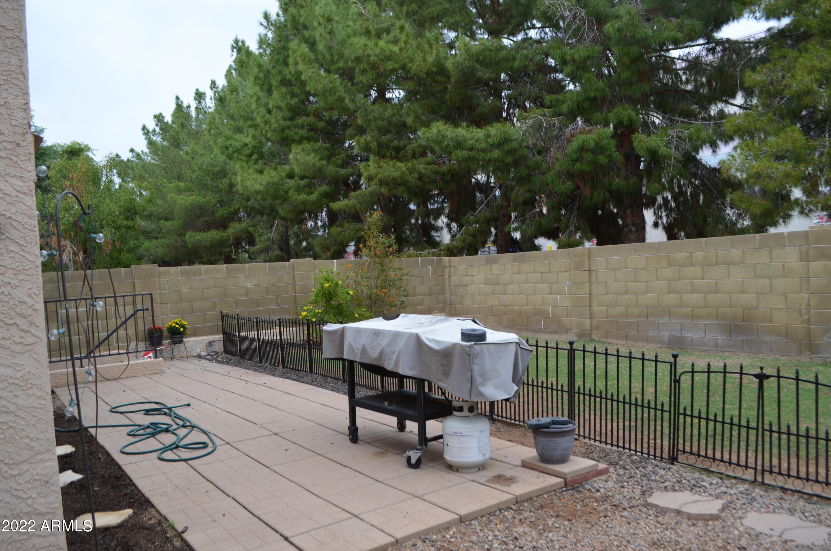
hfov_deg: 67.5
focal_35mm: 27
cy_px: 276
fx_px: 622
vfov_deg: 47.7
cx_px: 416
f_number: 5.6
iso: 200
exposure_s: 1/125
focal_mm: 18
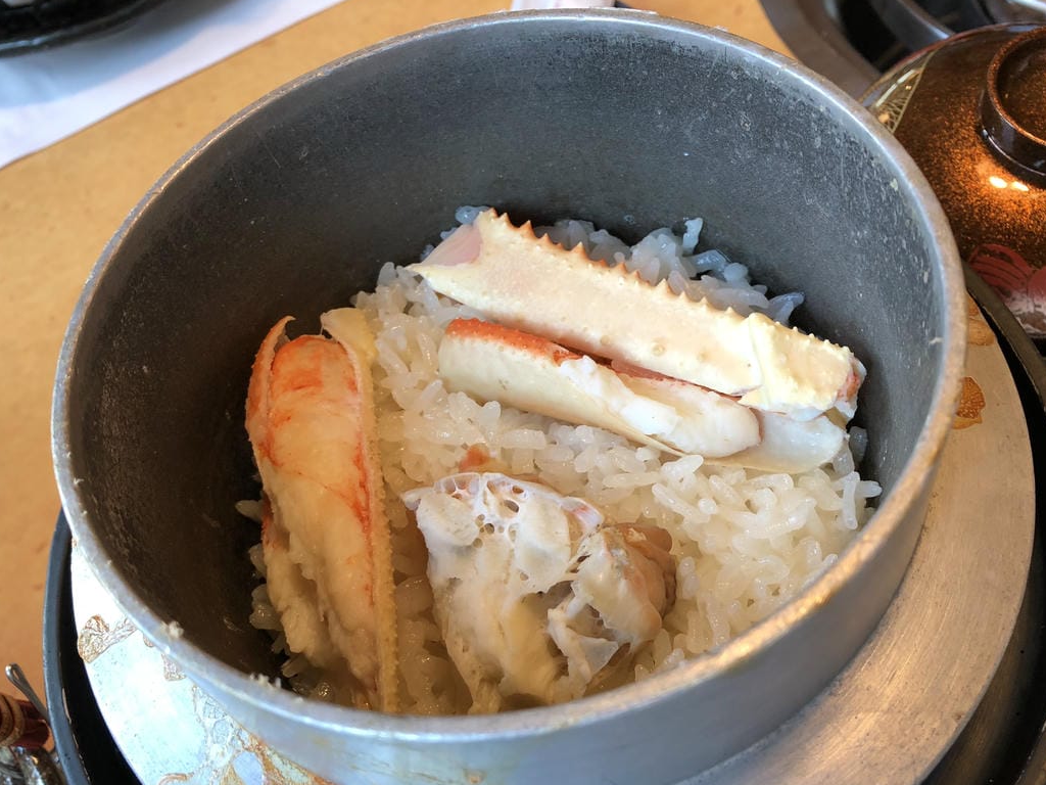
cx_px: 528
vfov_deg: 41.7
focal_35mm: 34
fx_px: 1027
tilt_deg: -57.2
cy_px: 452
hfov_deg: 54.0
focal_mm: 3.99
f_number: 1.8
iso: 25
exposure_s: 1/40
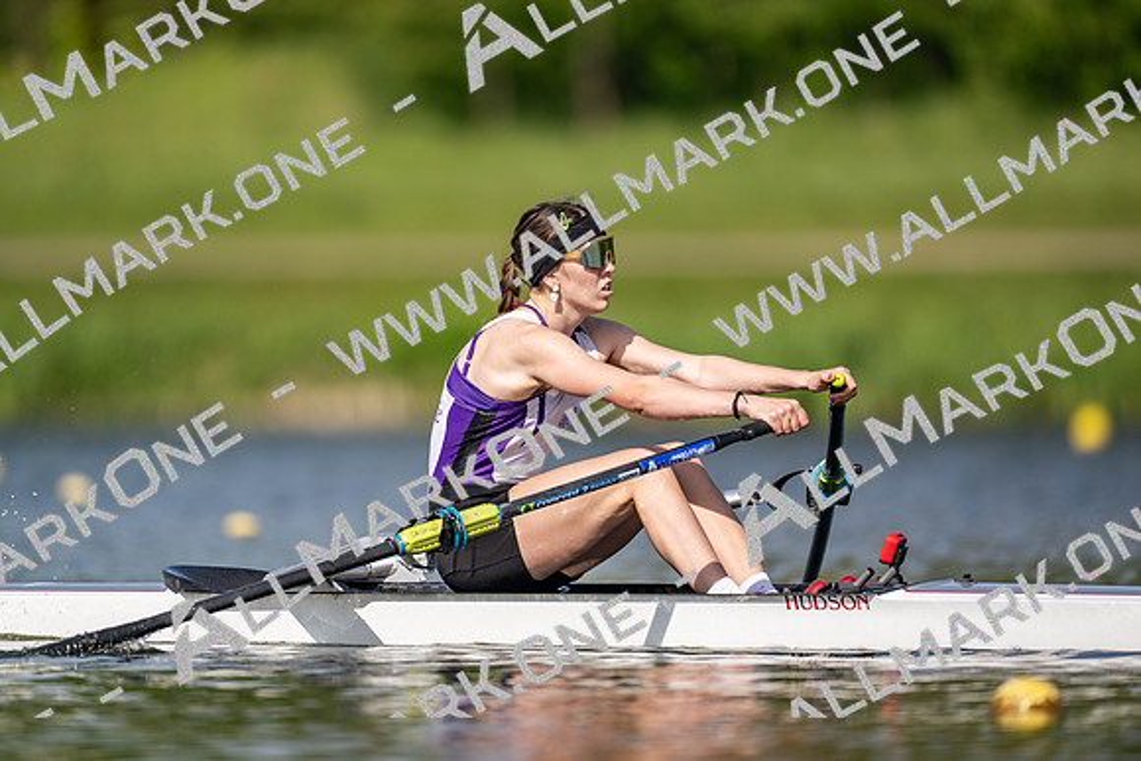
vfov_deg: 2.3
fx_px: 19020
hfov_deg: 3.4
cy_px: 380
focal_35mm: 600
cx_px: 570
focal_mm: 600
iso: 220
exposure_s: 1/2500
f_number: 4
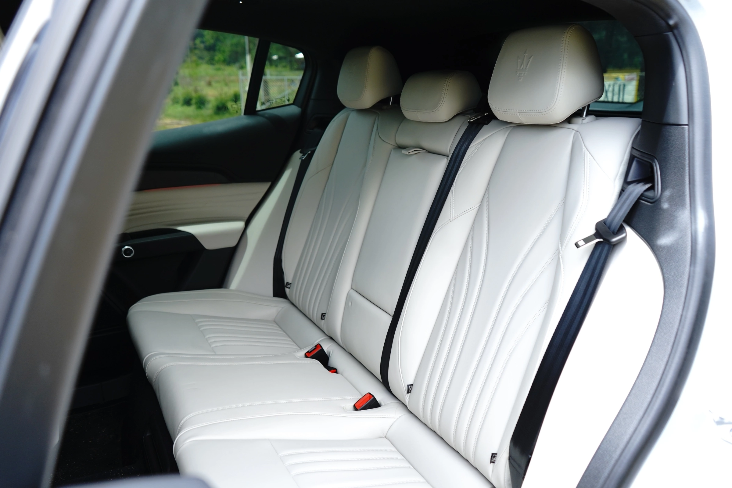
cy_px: 244
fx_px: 590
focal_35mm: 29
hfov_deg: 63.7
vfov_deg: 45.0
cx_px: 366
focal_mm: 29
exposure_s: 1/500
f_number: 4
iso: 400
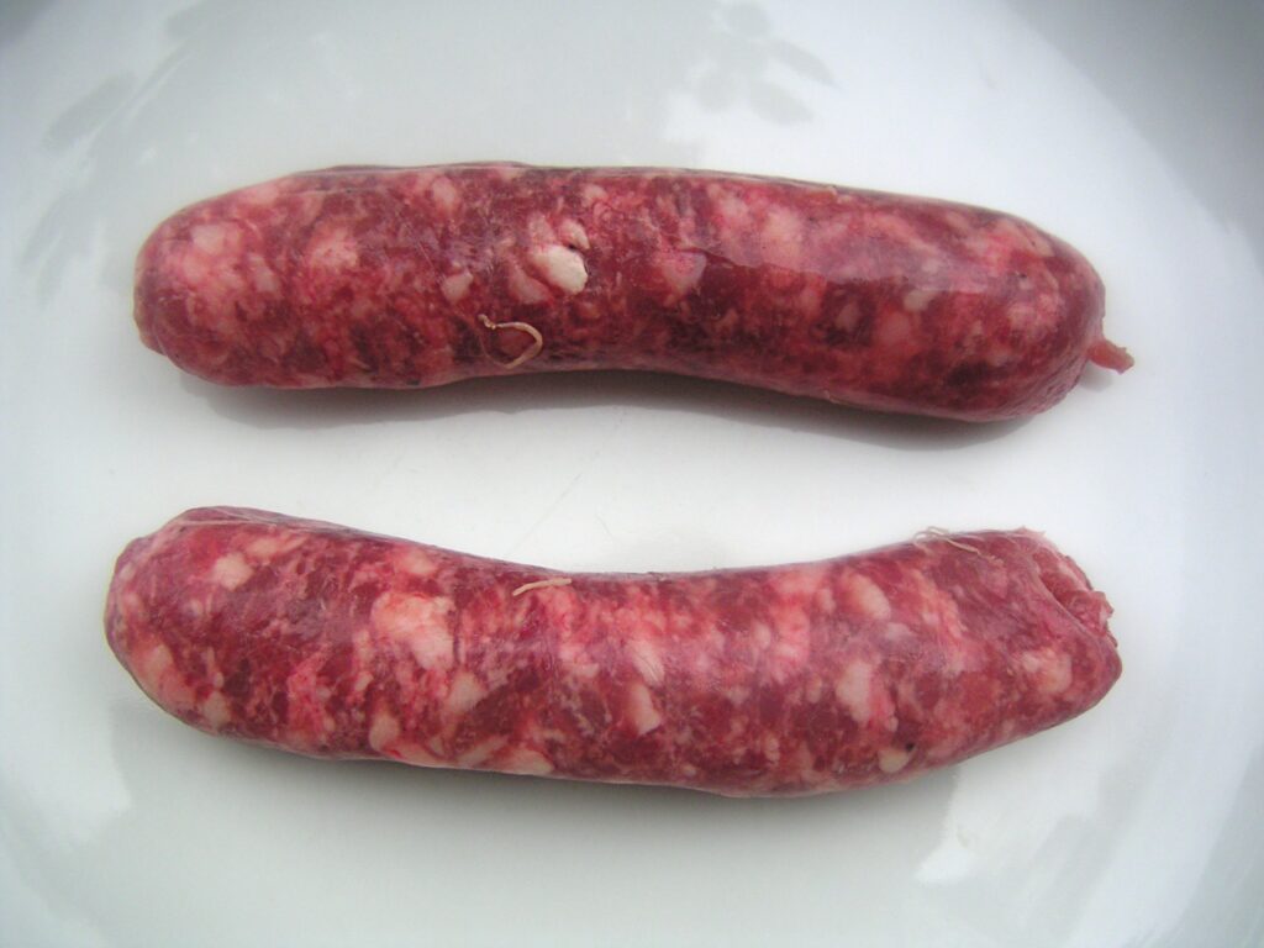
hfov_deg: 49.0
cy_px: 474
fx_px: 1388
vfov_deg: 37.7
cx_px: 632
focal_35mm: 38
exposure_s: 1/350
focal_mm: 6
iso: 50
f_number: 2.8
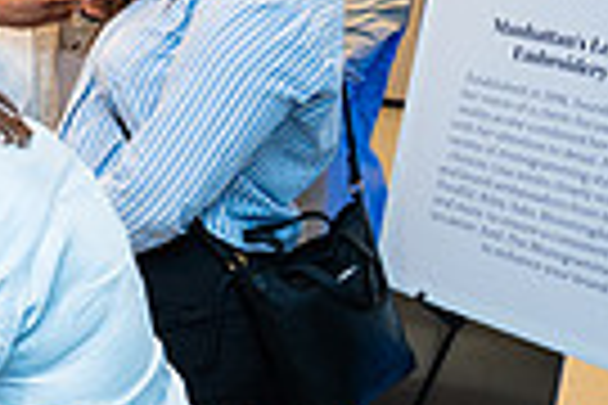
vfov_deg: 13.0
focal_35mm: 105
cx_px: -607
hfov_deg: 15.5
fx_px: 1773
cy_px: 137
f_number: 3.2
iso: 400
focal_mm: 24
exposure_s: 1/160
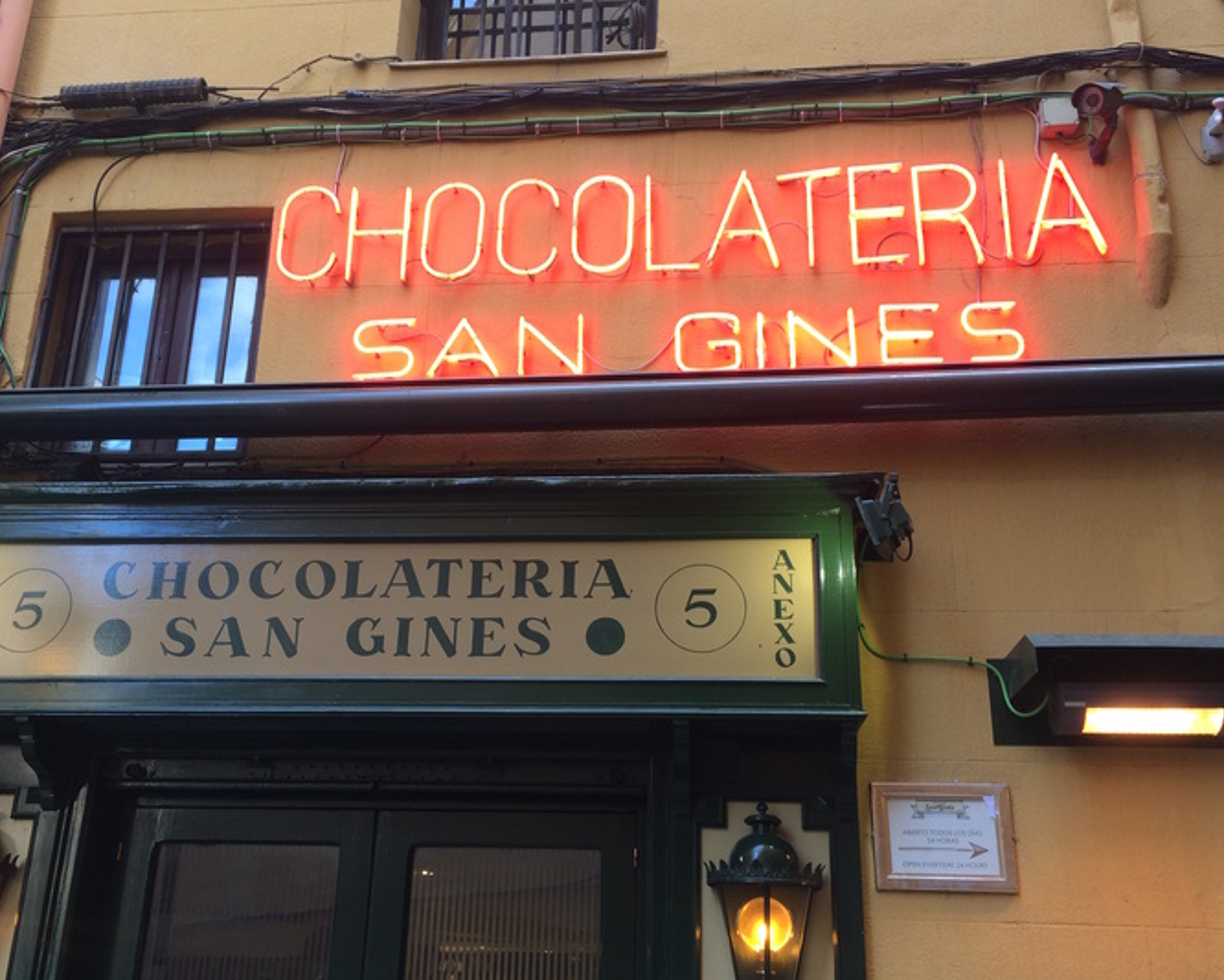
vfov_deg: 43.4
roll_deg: -0.6
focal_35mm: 34
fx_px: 1232
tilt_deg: +20.1
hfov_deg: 52.8
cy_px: 515
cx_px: 586
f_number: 2.2
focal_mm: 4.15
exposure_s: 1/50
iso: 40
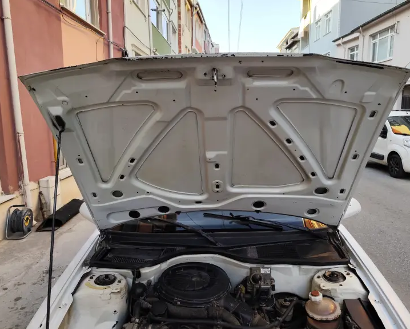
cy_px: 160
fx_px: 303
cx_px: 217
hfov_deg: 68.0
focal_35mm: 25
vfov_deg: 56.8
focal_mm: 6.14
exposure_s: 1/136
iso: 50
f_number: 1.65
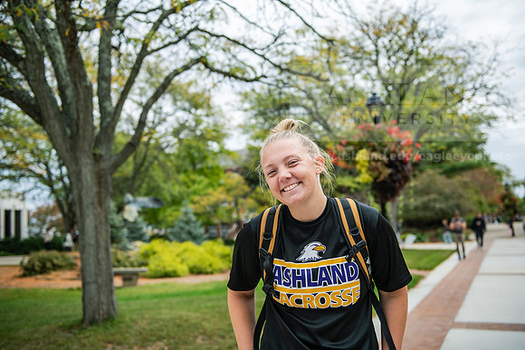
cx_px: 262
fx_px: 554
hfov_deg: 50.7
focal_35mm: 38
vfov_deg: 35.1
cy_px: 175
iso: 100
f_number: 2.8
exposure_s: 1/640
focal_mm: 38
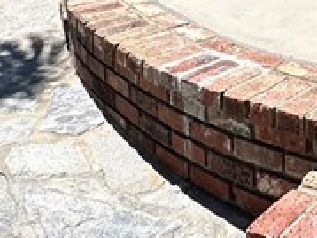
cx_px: 423
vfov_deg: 14.4
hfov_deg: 21.8
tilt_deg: +2.0
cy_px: -275
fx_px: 732
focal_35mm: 80
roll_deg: +1.1
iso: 50
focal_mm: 2.22
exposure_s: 1/1742
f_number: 2.2
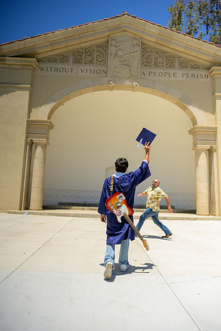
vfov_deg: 73.7
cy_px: 166
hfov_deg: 53.1
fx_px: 221
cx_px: 110
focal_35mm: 24
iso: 800
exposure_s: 1/8000
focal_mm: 24
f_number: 4
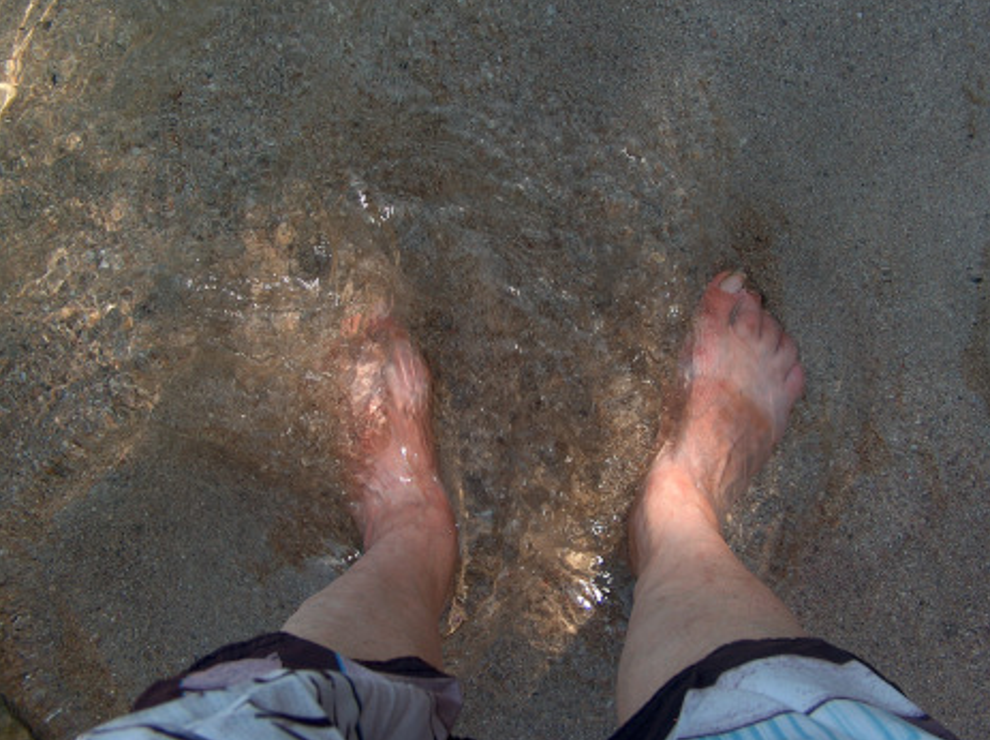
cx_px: 532
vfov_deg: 35.9
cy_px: 357
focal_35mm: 40
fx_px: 1142
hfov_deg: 46.8
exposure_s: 1/202
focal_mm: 7.6
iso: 100
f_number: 4
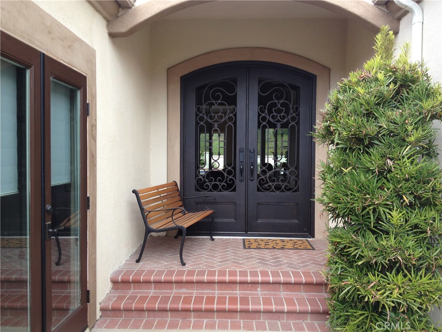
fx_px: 447
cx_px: 221
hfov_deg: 52.6
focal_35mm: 35
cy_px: 166
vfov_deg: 40.7
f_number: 2.4
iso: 50
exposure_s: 1/249
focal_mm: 4.28
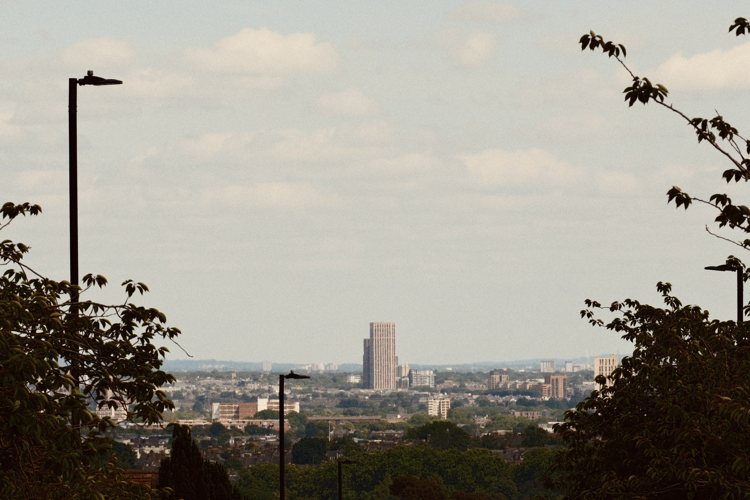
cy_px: 250
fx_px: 2812
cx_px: 375
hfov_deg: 15.2
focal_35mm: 135
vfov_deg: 10.2
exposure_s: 1/3000
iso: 500
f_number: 6.4
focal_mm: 90
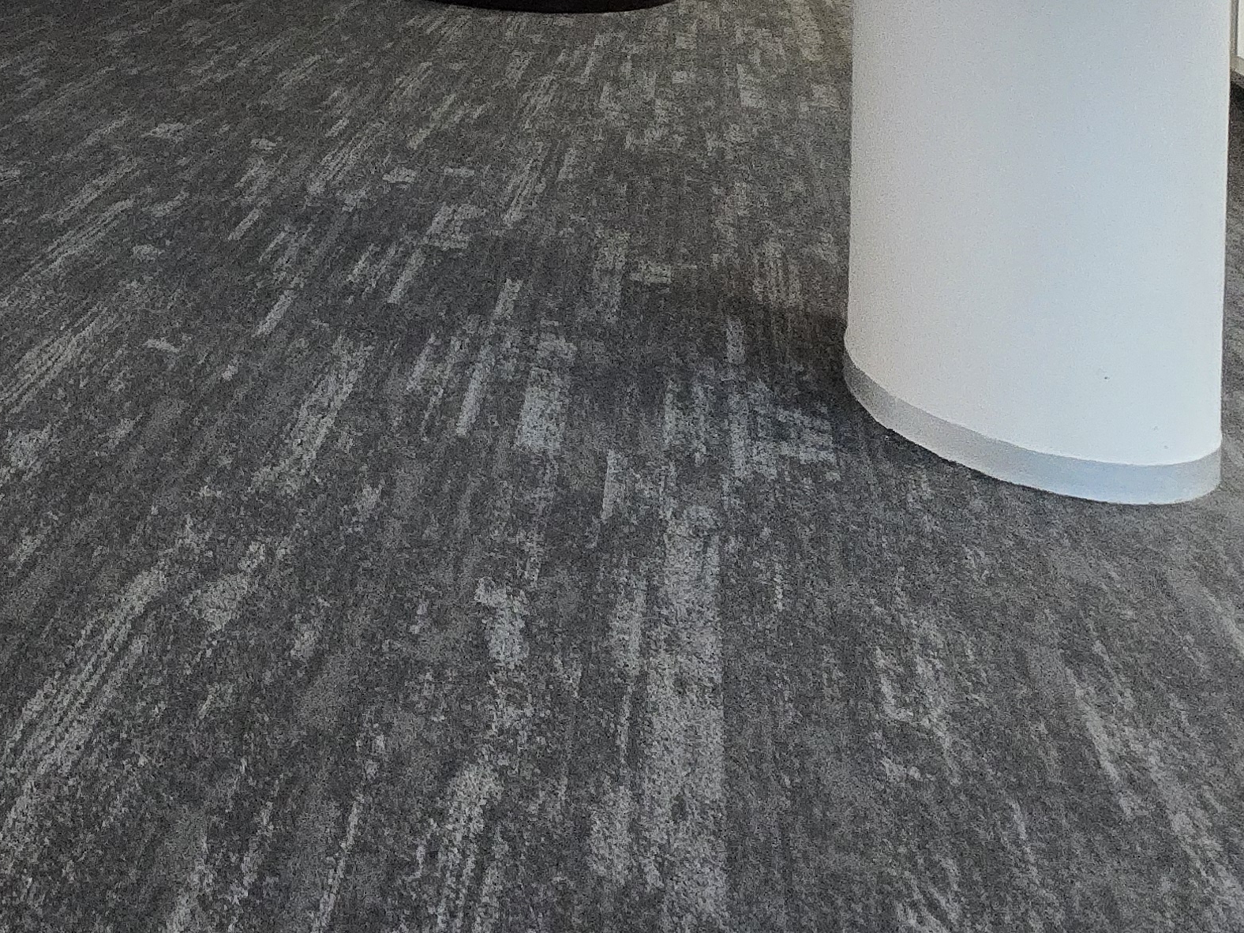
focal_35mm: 33
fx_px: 1186
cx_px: 103
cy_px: -218
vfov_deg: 33.7
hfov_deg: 48.8
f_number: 2.2
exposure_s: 1/50
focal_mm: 1.7
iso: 640
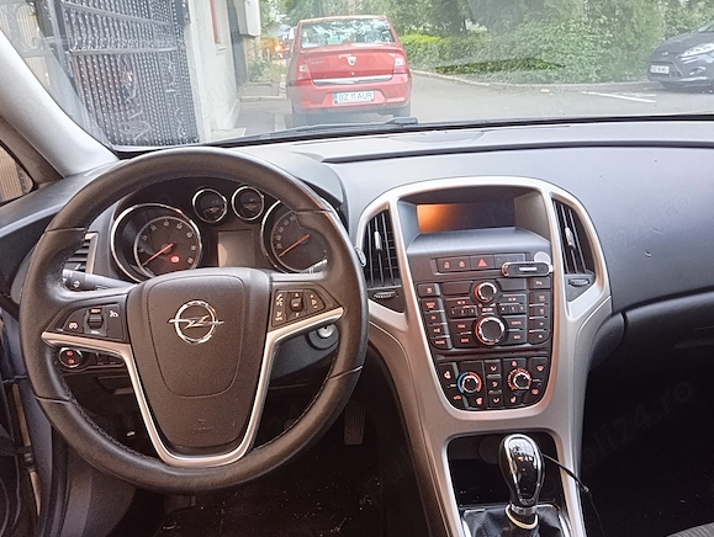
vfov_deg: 48.3
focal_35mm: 29
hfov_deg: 61.6
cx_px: 354
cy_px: 265
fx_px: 599
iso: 1826
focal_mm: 4.22
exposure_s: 1/25
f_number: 1.8
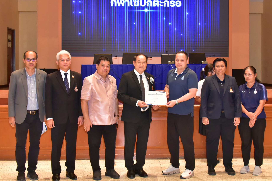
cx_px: 149
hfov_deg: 40.3
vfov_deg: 27.5
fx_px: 370
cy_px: 69
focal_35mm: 49
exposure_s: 1/125
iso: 4000
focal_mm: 36
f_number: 5.6
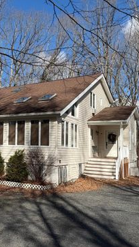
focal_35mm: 36
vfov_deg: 55.3
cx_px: 16
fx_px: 236
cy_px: 127
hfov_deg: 31.4
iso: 80
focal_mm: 6.76
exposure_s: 1/4405
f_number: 1.78
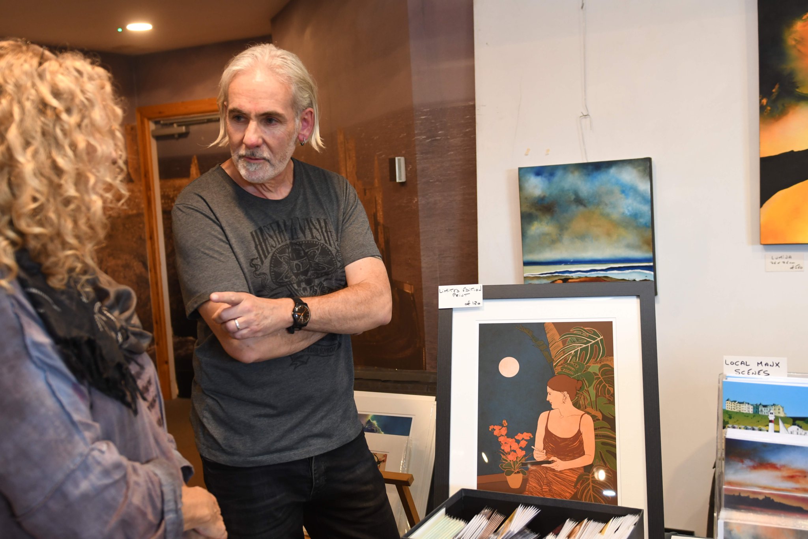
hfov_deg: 47.9
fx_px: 909
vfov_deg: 33.0
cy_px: 270
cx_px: 404
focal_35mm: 40
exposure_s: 1/100
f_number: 2.8
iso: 800
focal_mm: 27
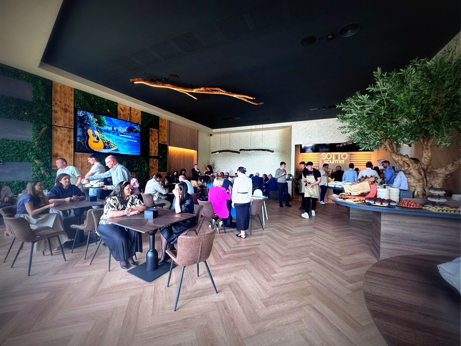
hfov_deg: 102.1
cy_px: 173
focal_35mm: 14
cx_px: 230
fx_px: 186
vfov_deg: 85.7
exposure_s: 1/81
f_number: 2.2
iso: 200
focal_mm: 2.22
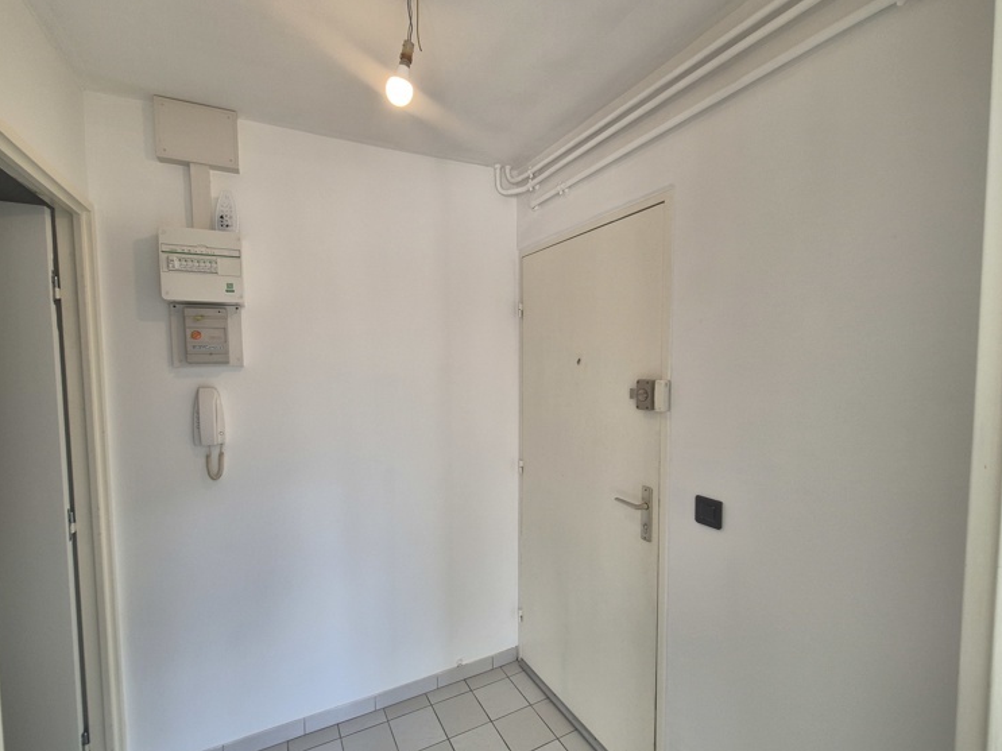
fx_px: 405
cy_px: 388
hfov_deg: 101.9
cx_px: 467
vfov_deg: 85.6
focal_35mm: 14
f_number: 2.2
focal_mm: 2.2
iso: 64
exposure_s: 1/100
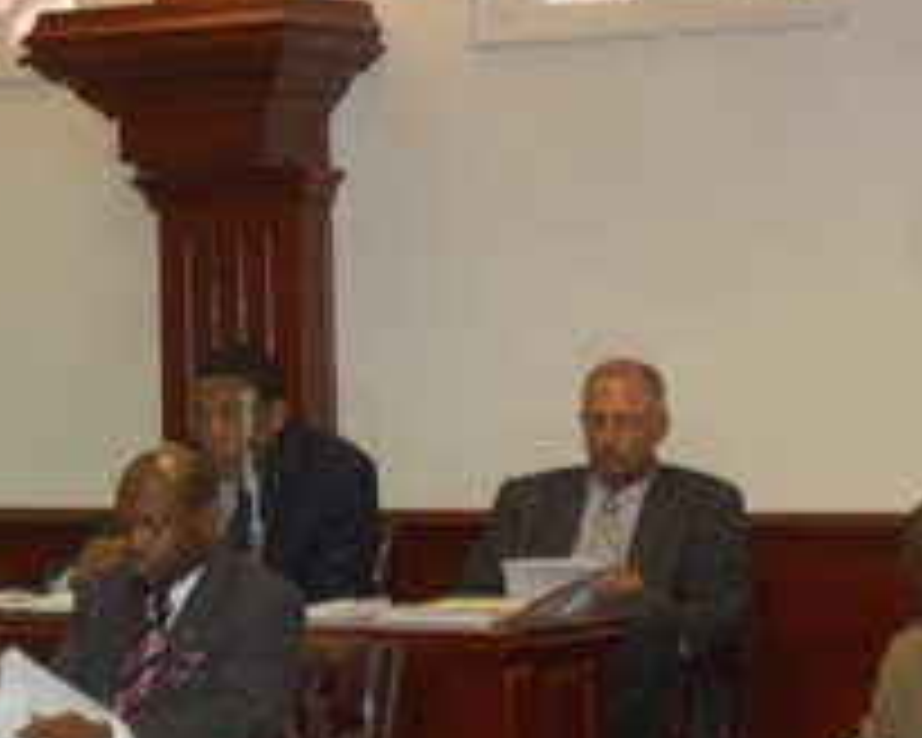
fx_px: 3724
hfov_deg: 14.1
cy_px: 423
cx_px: 211
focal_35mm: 136
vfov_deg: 11.3
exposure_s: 1/60
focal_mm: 31
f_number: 4
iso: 400
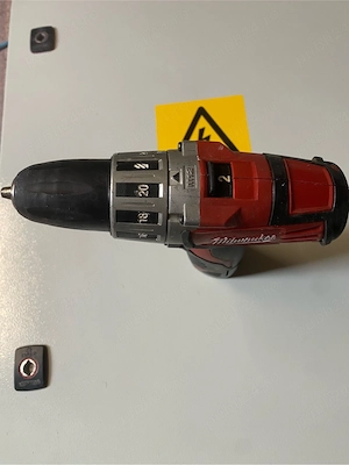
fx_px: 350
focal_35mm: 26
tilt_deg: -70.2
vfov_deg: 67.3
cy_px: 232
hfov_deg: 53.1
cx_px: 174
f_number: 1.8
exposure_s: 1/50
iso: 160
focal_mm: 4.25
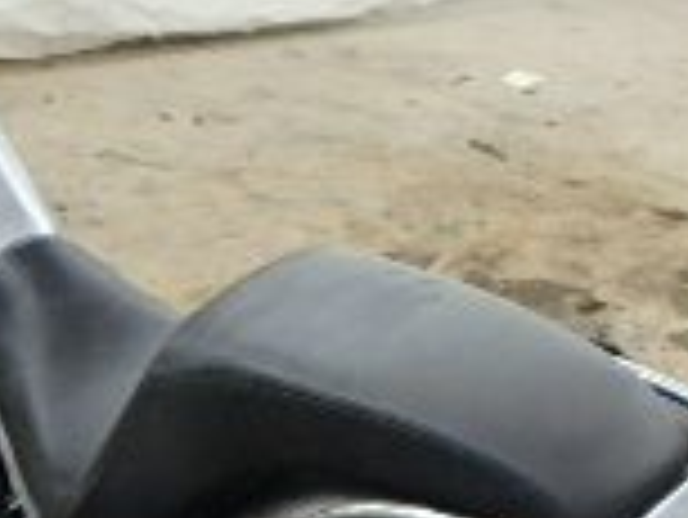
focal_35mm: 88
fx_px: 1750
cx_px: 175
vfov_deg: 16.3
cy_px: 568
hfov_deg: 22.0
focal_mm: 3.7
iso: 500
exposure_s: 1/30
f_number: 3.5
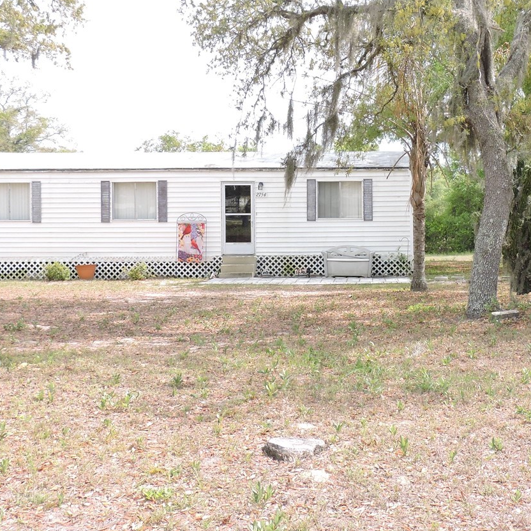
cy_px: 211
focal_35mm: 51
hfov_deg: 32.9
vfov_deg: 33.3
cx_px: 379
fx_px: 885
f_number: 3.1
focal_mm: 5.4
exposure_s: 1/500
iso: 180
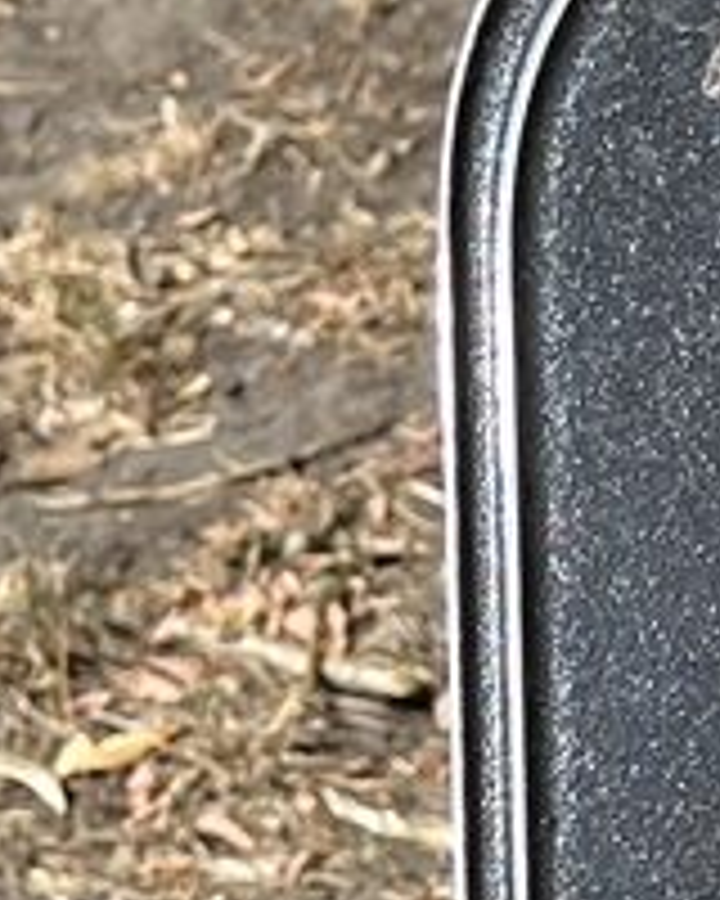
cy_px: 1688
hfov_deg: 6.7
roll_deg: -2.0
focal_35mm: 203
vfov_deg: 9.0
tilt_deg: -41.2
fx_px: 5407
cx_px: 2336
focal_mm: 5.1
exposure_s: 1/2268
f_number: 1.6
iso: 50
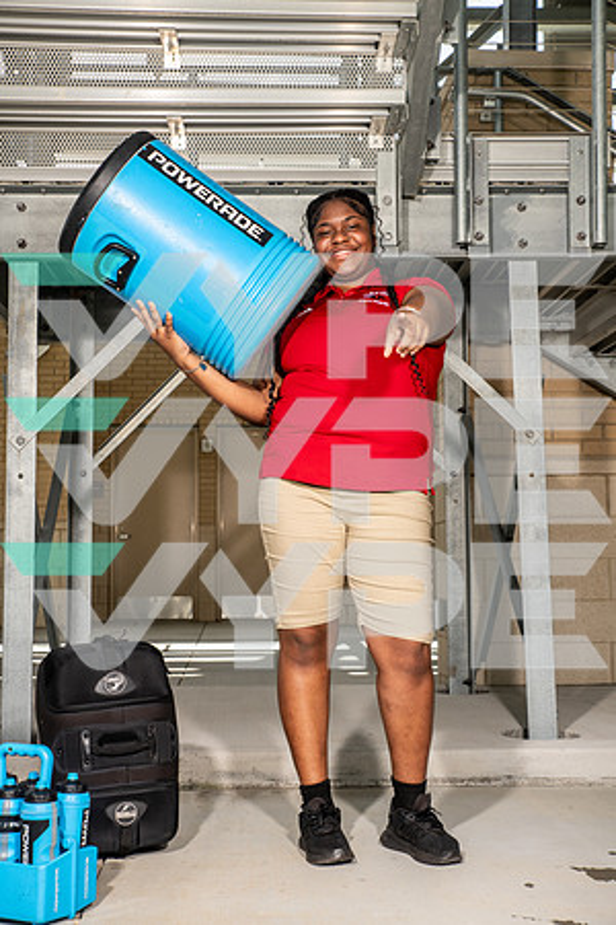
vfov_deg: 41.1
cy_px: 462
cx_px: 308
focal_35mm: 48
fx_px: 1232
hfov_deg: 28.1
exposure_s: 1/320
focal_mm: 48
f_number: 7.1
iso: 200
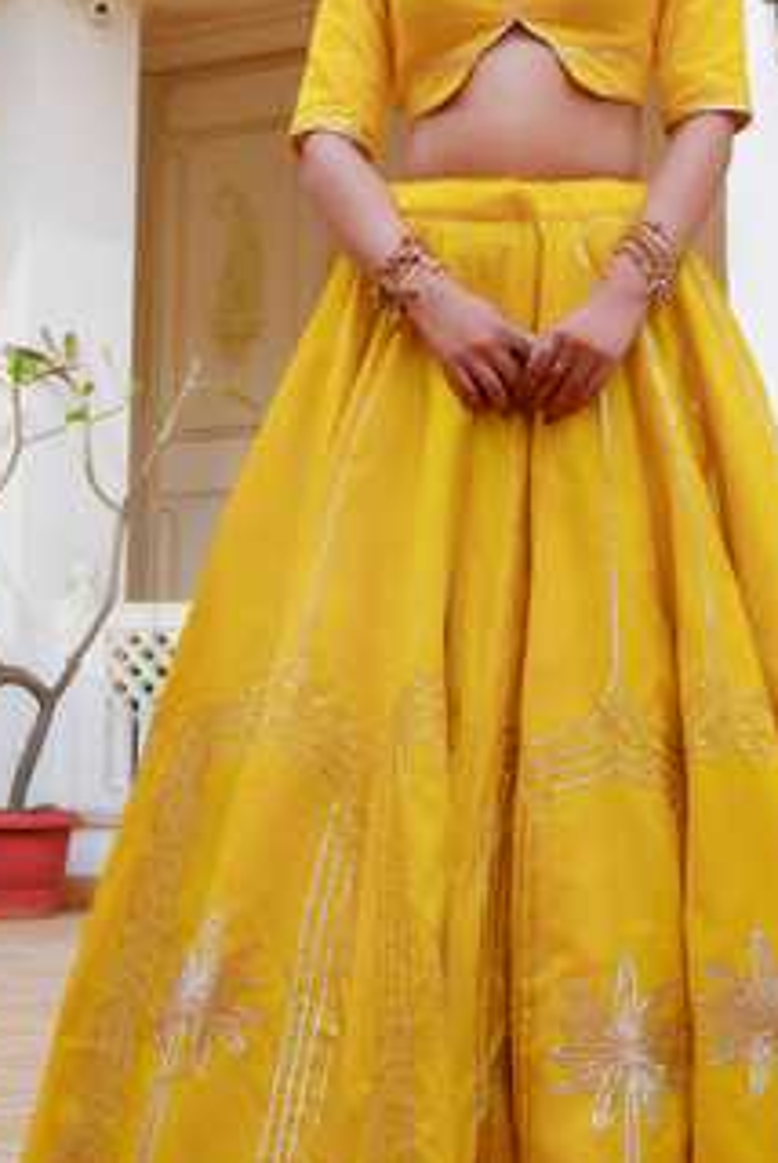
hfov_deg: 22.9
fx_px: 1908
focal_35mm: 59
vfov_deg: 33.8
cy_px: 478
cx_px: 527
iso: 100
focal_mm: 36
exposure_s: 1/160
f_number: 8
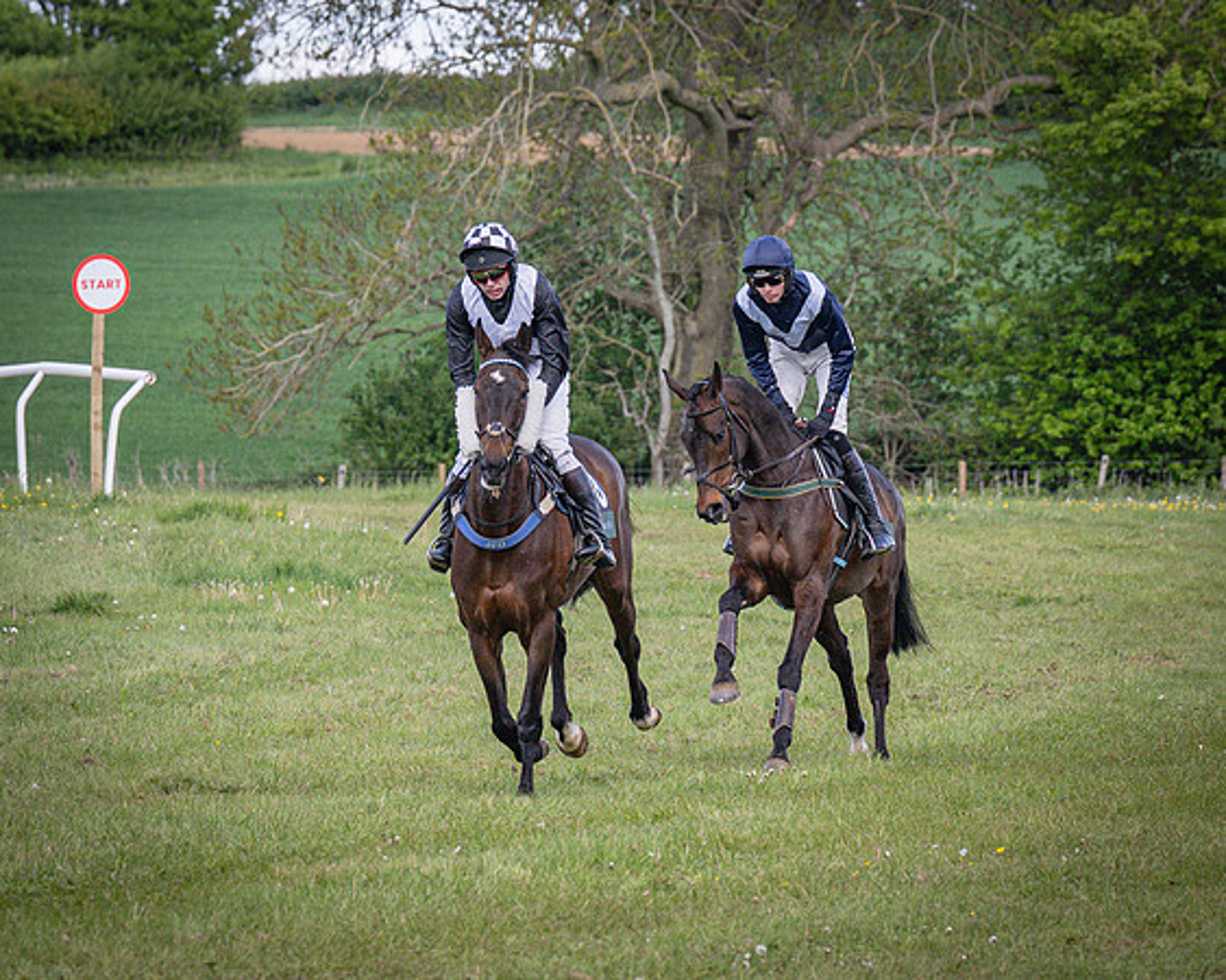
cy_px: 466
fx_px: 12482
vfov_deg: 4.5
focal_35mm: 344
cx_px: 409
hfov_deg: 5.6
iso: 400
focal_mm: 120
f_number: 4
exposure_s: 1/2000
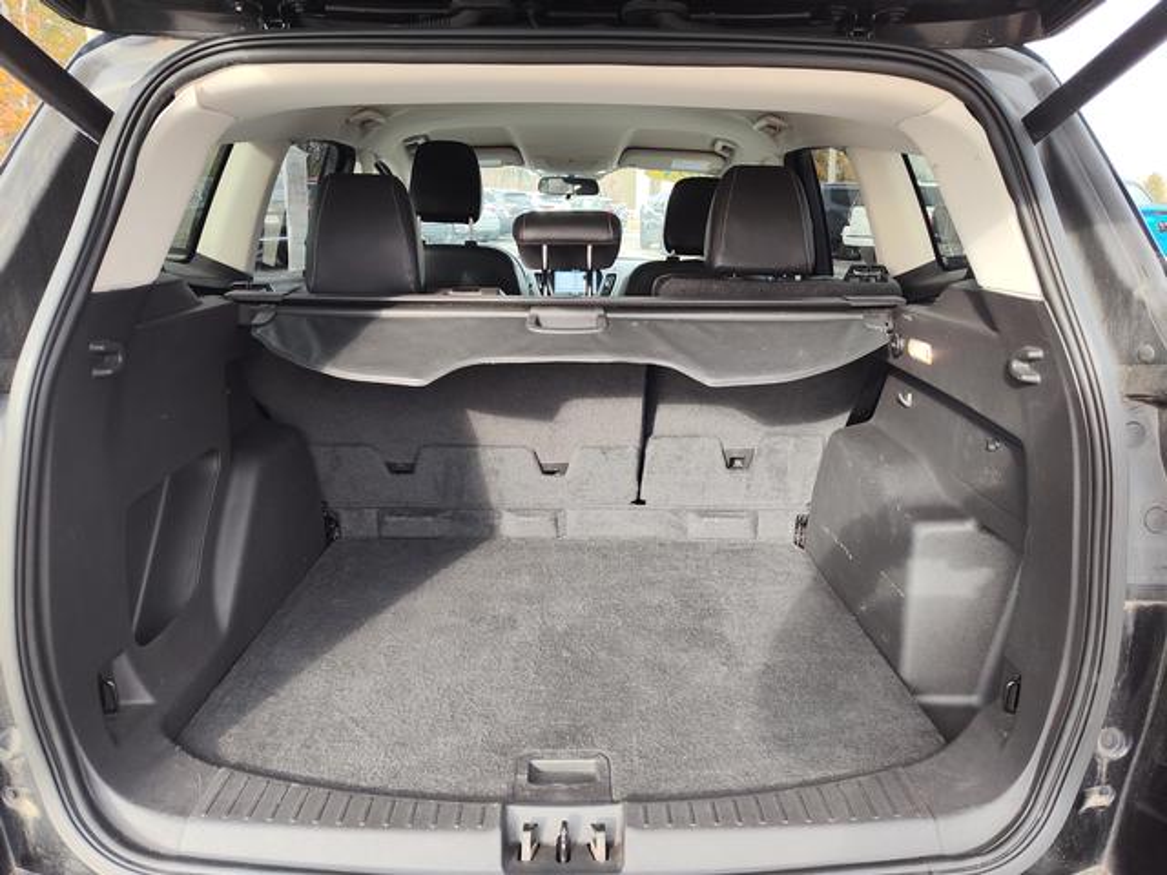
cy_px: 438
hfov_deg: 73.9
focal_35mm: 23
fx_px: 775
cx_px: 584
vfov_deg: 58.9
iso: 100
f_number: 1.88
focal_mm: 5.56
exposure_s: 1/140
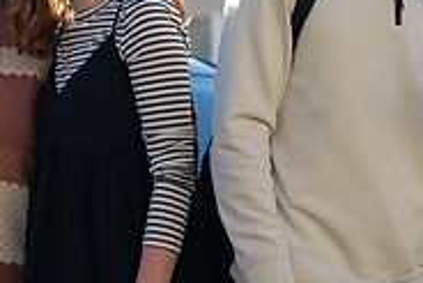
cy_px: -113
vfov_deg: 3.6
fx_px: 4504
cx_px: 299
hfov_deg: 5.4
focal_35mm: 383
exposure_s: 1/500
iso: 100
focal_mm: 85
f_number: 3.5
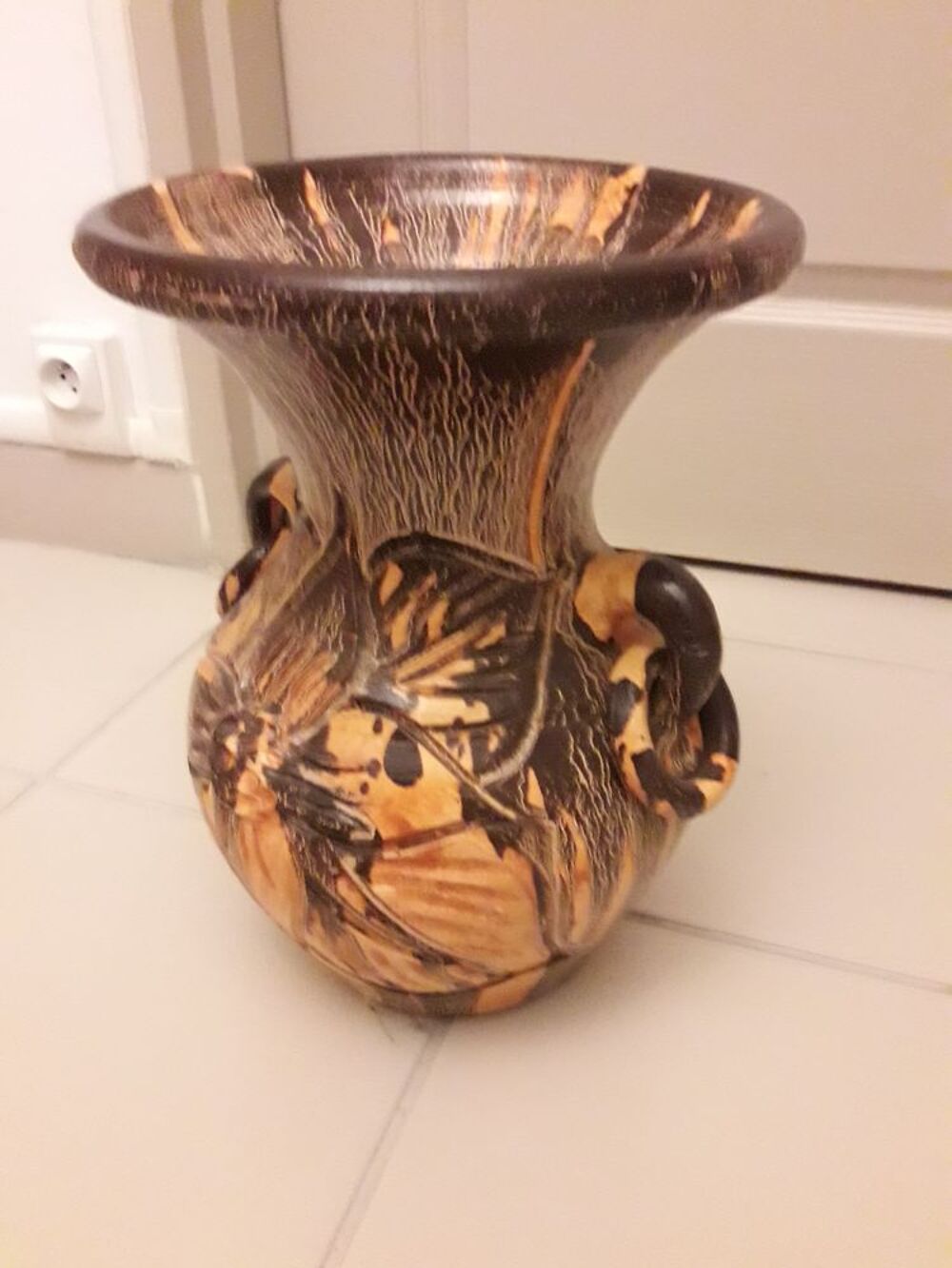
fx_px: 1027
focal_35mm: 28
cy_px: 634
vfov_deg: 63.4
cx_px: 476
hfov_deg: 49.8
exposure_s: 1/17
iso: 1000
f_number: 1.9
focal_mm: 3.7
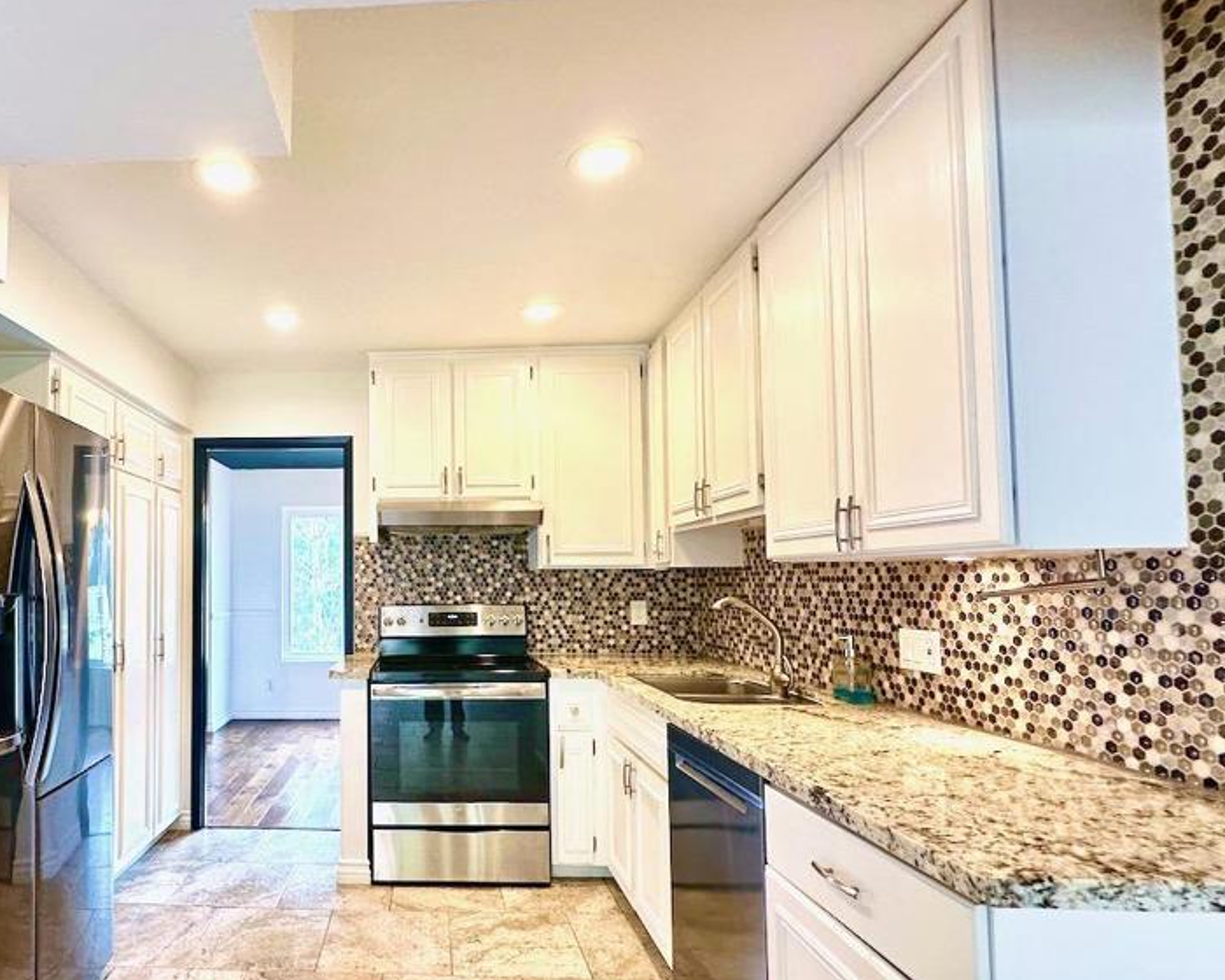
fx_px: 725
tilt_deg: +2.1
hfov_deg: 77.1
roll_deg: -0.5
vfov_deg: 67.8
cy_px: 556
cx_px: 383
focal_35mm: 20
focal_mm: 2.22
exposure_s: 1/120
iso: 160
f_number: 2.2
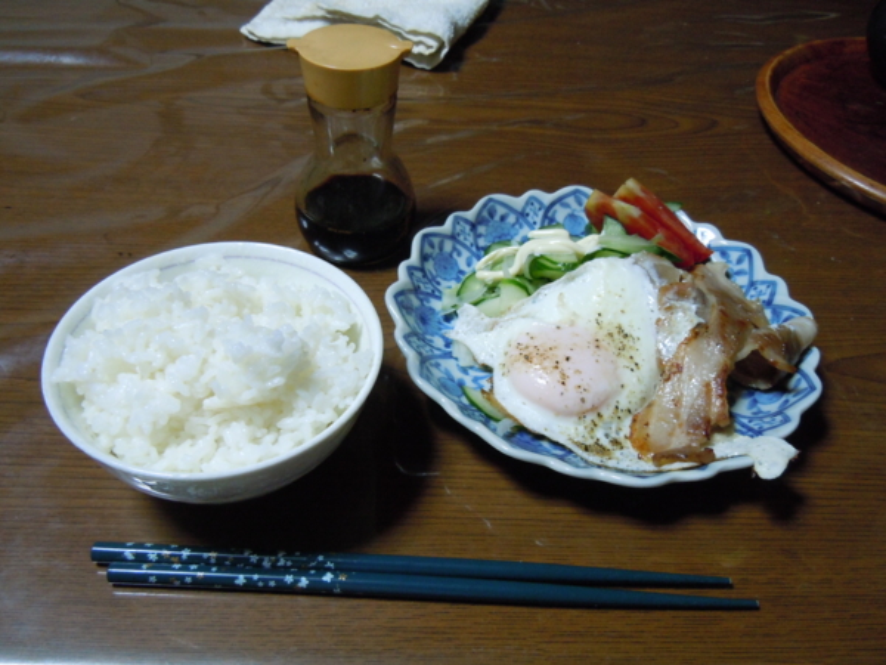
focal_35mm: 30
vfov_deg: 46.8
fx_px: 768
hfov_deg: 60.0
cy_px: 332
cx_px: 443
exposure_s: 1/30
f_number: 3.5
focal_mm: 5.4
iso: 400
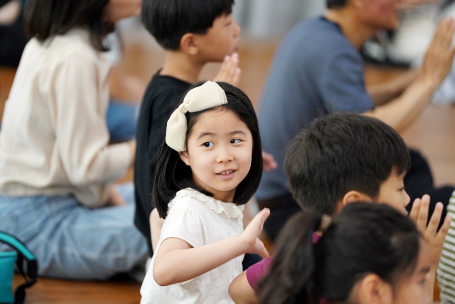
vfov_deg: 6.9
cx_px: 228
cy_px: 152
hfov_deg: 10.3
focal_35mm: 200
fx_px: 2528
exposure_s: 1/250
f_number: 2.8
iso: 1600
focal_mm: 200
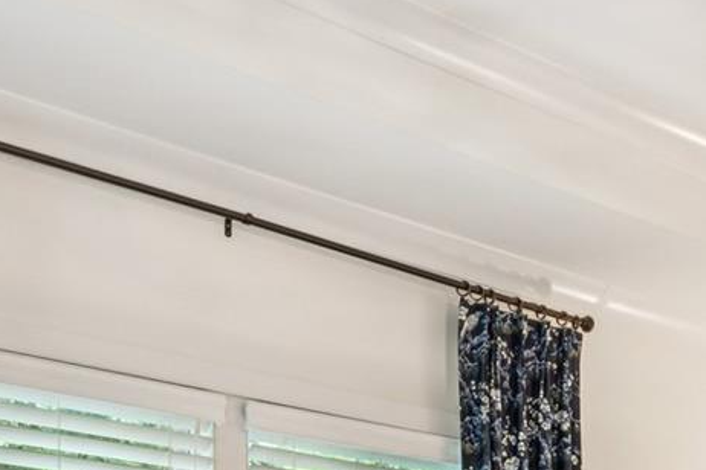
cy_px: 716
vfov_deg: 16.6
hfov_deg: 25.8
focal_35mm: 74
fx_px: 1453
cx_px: 726
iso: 100
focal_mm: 16.7
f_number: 13
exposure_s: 2
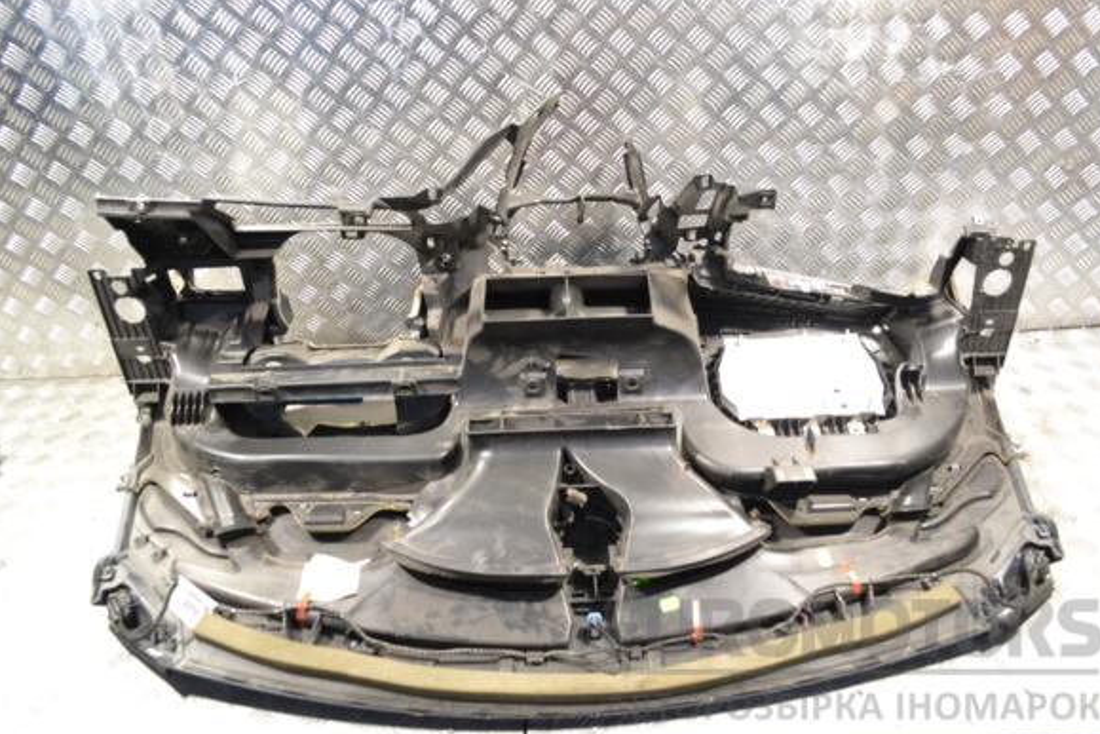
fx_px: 855
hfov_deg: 65.5
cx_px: 568
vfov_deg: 46.4
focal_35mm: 28
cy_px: 375
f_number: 6.3
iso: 3200
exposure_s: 1/160
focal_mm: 18
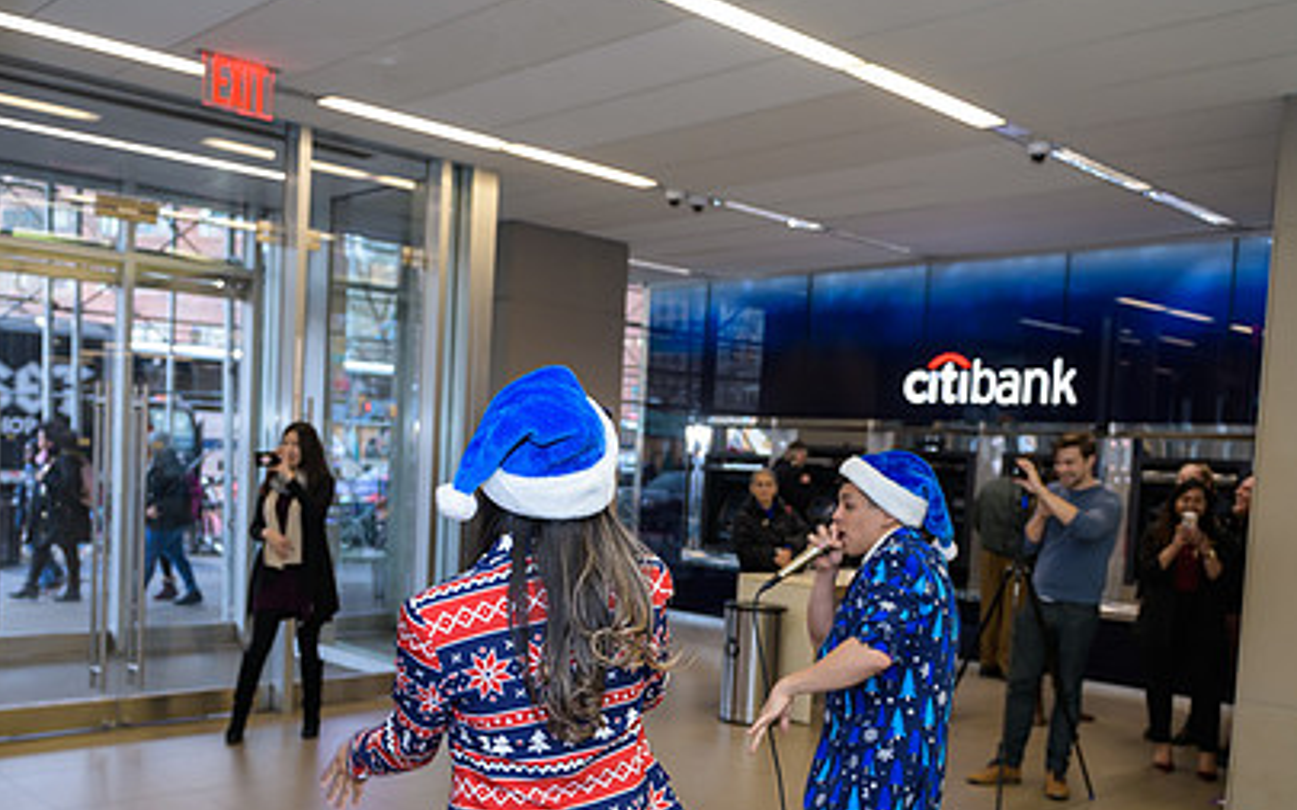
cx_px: 583
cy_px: 549
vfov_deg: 35.9
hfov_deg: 55.2
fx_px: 1237
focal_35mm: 35
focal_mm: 24
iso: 400
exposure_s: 1/125
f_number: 3.2
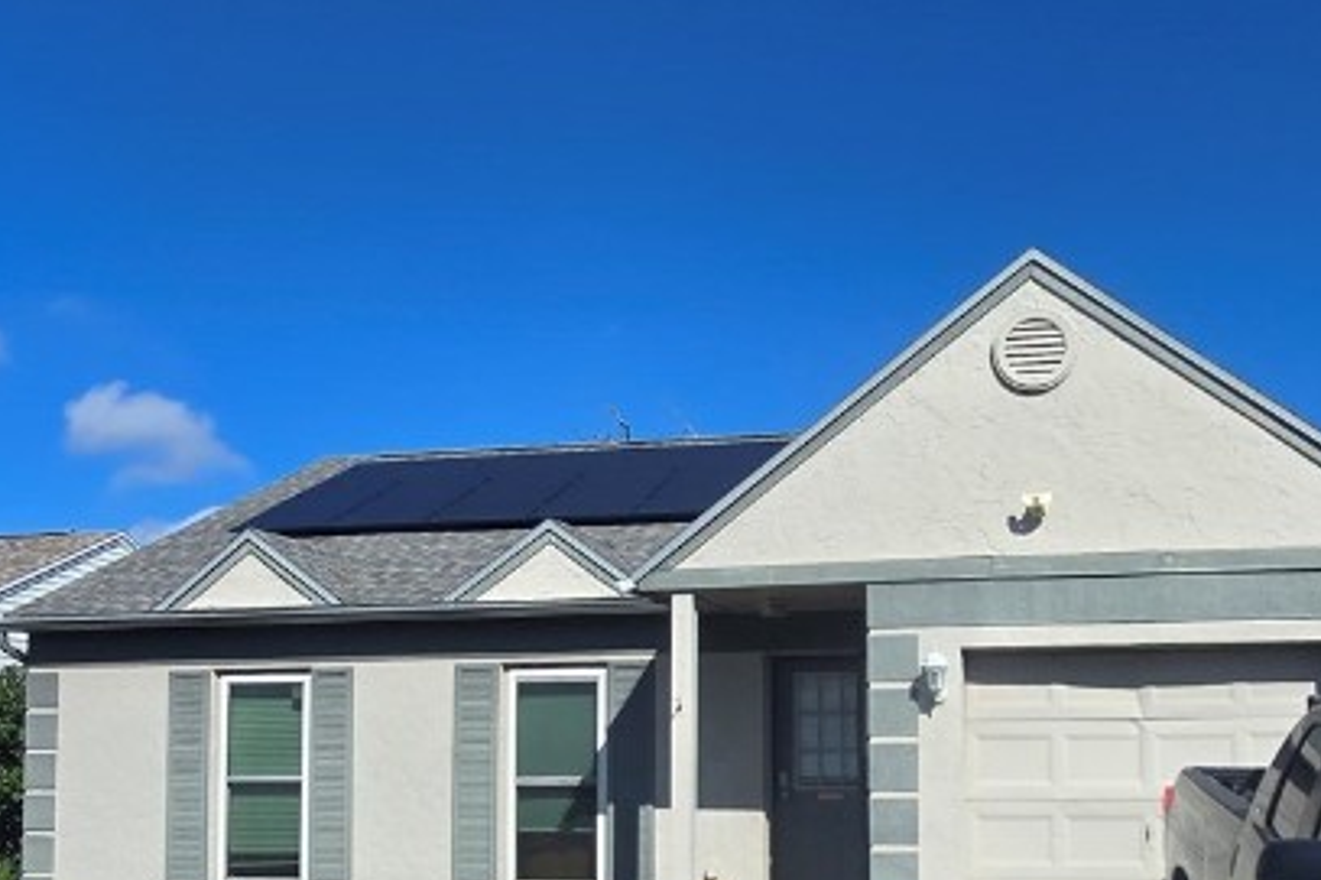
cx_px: 818
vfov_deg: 37.9
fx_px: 1247
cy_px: 662
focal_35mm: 34
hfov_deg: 55.2
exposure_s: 1/3345
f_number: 2.2
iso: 50
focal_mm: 2.2
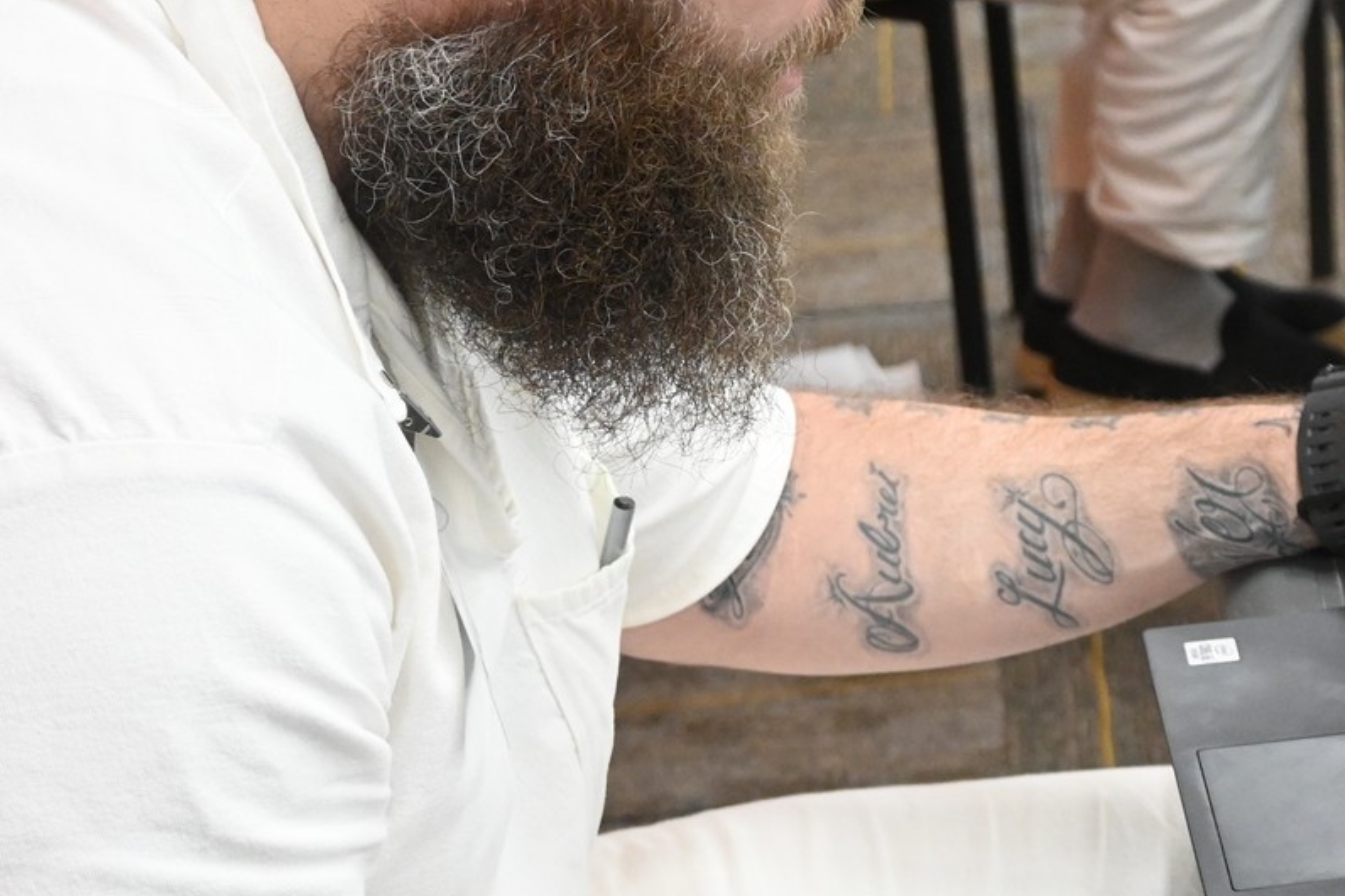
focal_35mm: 113
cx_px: 1166
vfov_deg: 12.1
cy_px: 225
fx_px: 4221
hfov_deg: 17.9
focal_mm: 37
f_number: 5.3
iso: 3200
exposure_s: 1/80
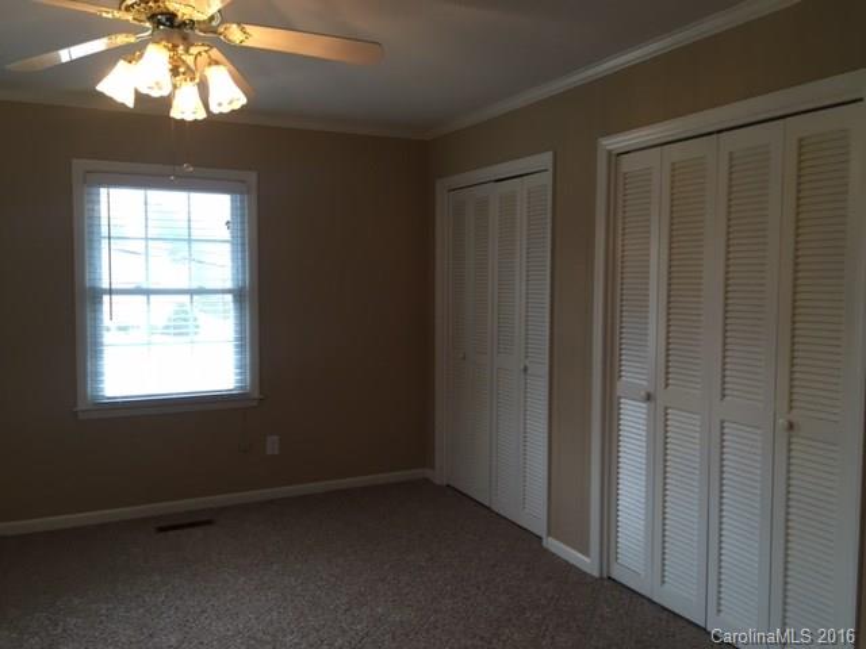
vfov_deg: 48.2
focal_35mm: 29
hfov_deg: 61.7
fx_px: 726
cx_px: 433
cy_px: 324
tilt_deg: -3.5
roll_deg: -0.9
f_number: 2.2
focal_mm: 4.15
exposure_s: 1/30
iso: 64
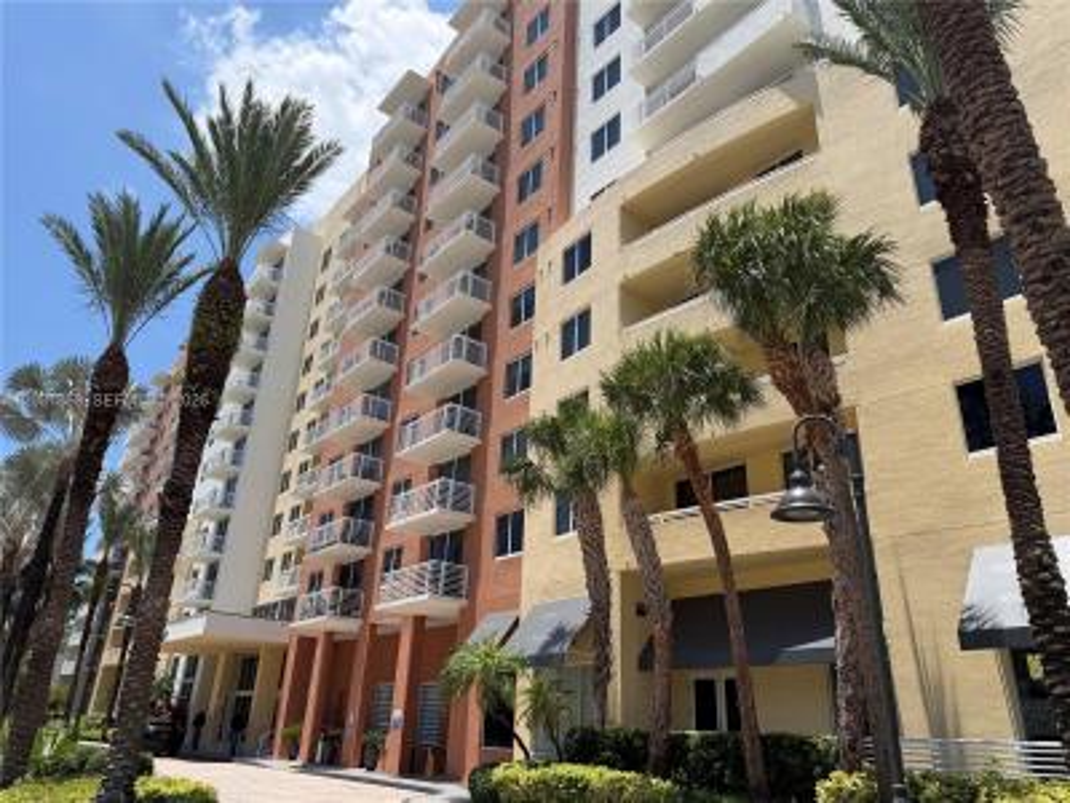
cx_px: 535
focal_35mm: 24
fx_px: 742
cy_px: 402
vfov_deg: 56.8
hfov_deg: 71.6
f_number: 1.78
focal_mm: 6.76
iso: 80
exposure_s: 1/4673
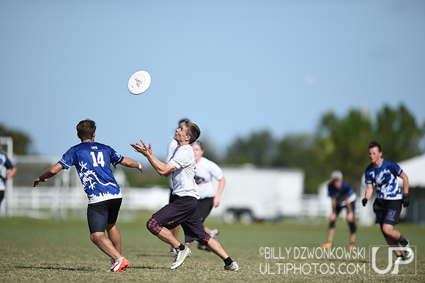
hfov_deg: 5.2
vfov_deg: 3.4
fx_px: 4719
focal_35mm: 400
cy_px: 142
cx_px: 212
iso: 100
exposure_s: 1/2500
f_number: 2.8
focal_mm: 400
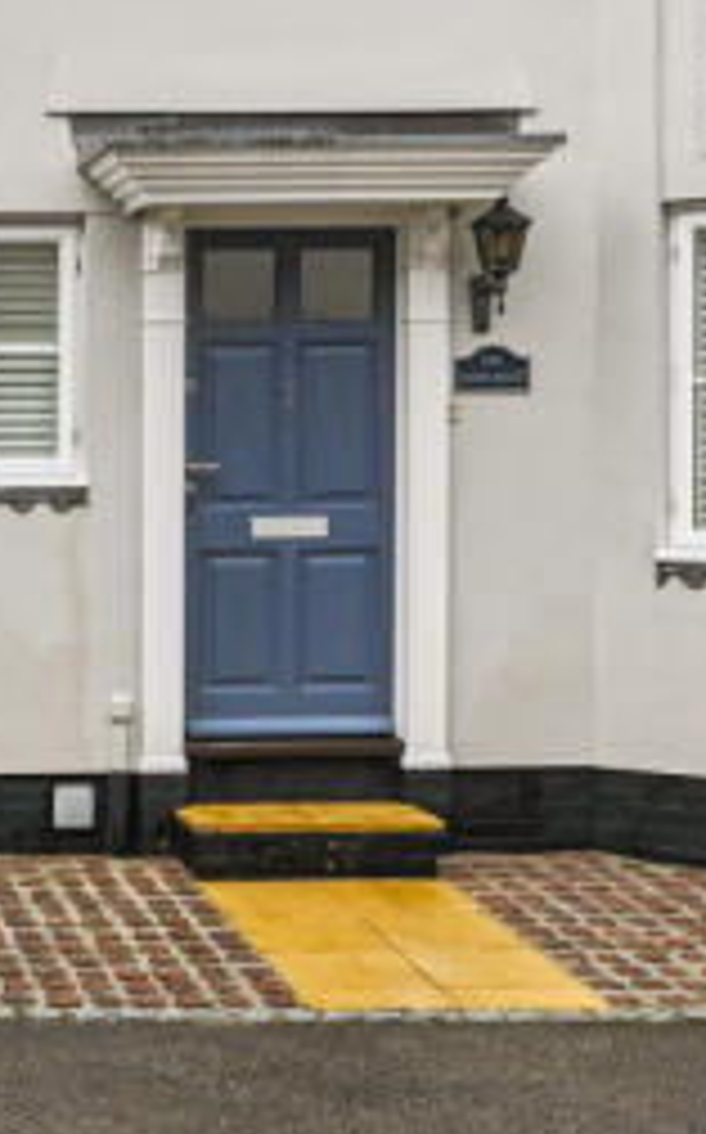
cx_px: -391
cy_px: -142
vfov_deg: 30.9
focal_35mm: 58
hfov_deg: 19.2
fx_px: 1790
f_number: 8
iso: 640
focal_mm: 14
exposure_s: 1/400
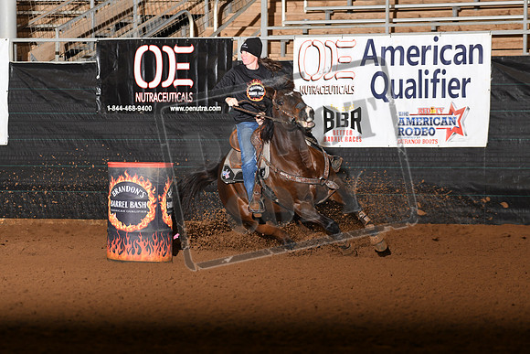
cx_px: 265
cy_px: 177
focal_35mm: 220
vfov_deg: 6.2
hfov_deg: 9.4
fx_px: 3239
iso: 1000
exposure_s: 1/250
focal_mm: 220
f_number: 5.6
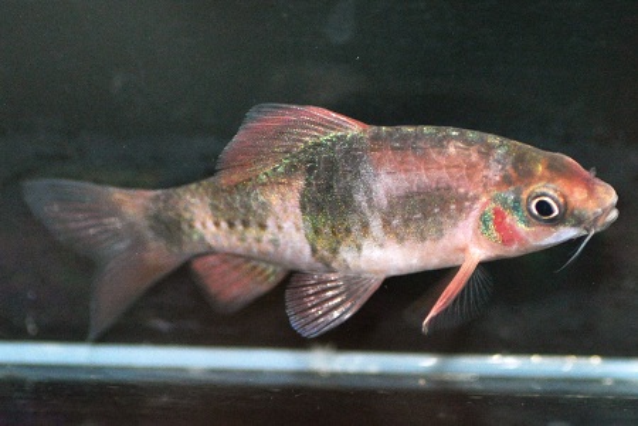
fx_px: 2392
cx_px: 319
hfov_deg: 15.2
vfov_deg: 10.2
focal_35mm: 135
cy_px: 213
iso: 800
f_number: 3.5
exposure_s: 1/40
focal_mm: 90
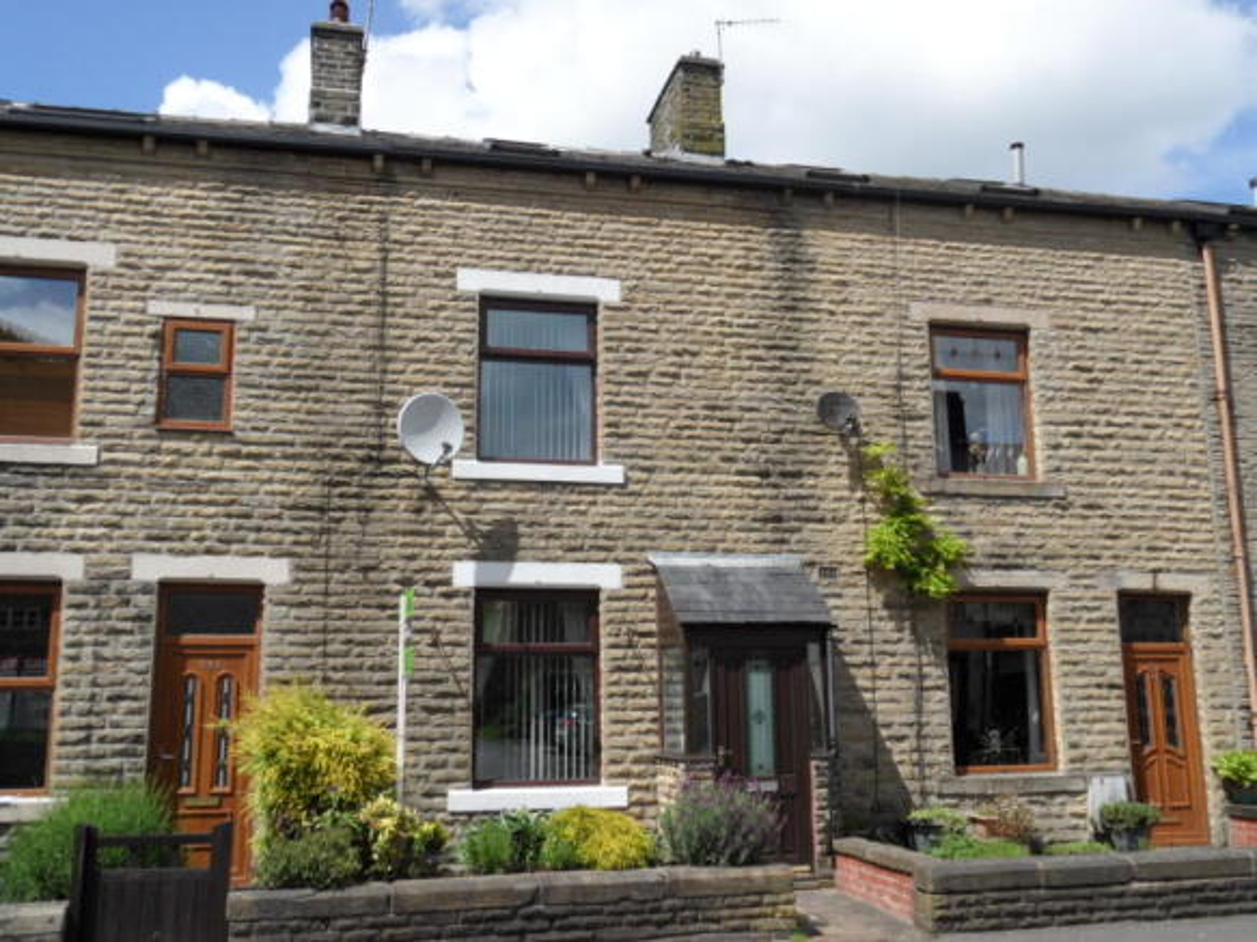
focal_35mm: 32
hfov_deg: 56.8
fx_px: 1162
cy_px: 471
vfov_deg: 44.1
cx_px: 628
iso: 80
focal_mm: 5.3
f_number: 3.4
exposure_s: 1/1000
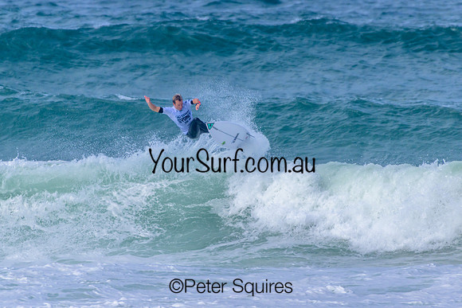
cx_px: 231
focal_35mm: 900
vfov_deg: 1.5
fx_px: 11552
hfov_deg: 2.3
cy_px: 154
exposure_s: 1/2500
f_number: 11
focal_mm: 900
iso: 1000
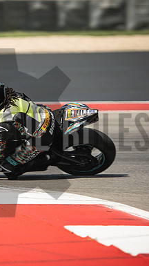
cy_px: 133
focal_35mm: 474
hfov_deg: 2.6
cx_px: 4
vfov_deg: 4.6
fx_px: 3336
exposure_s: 1/400
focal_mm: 200
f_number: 2
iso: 400
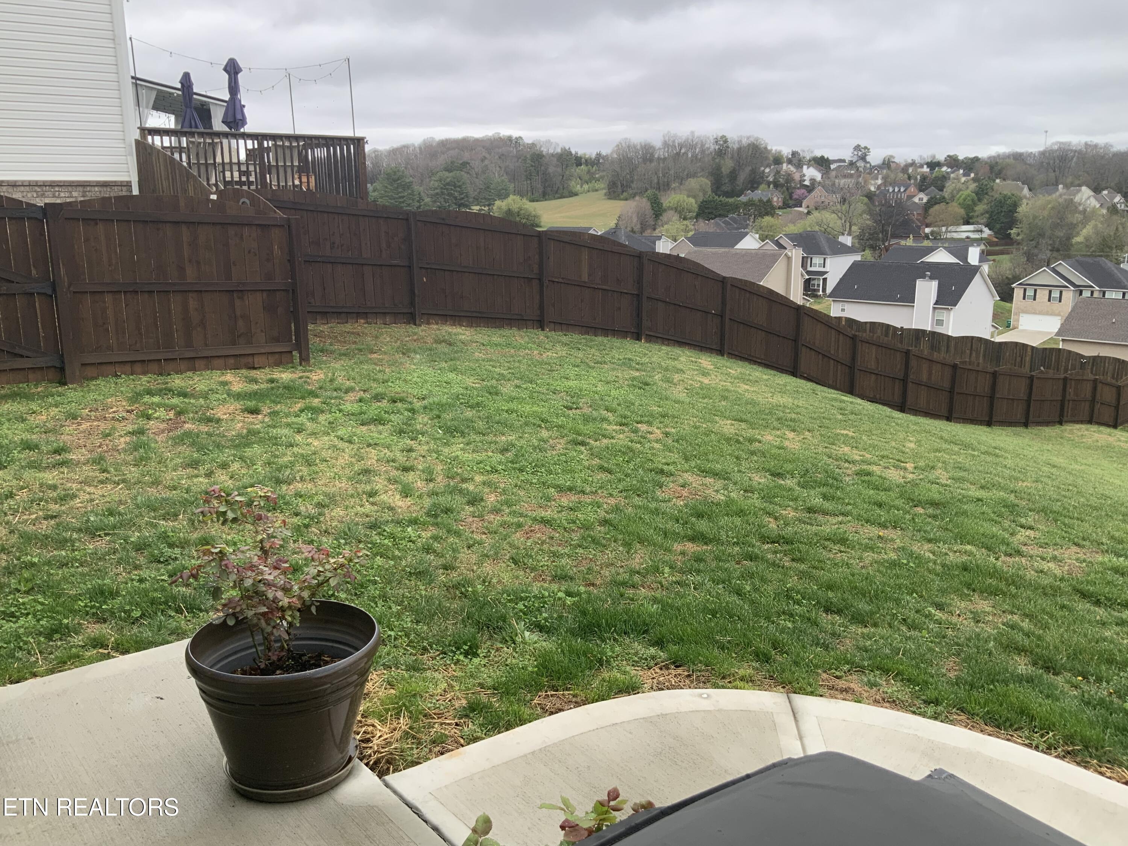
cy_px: 423
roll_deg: +0.1
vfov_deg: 48.2
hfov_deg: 61.7
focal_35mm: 29
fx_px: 945
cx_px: 564
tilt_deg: -11.8
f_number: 1.8
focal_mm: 3
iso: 32
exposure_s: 1/120
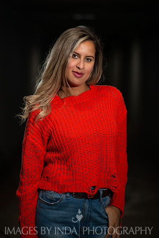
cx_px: 80
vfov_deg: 23.9
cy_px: 119
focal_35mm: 85
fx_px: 563
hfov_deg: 16.1
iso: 200
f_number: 1.8
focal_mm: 85
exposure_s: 1/200
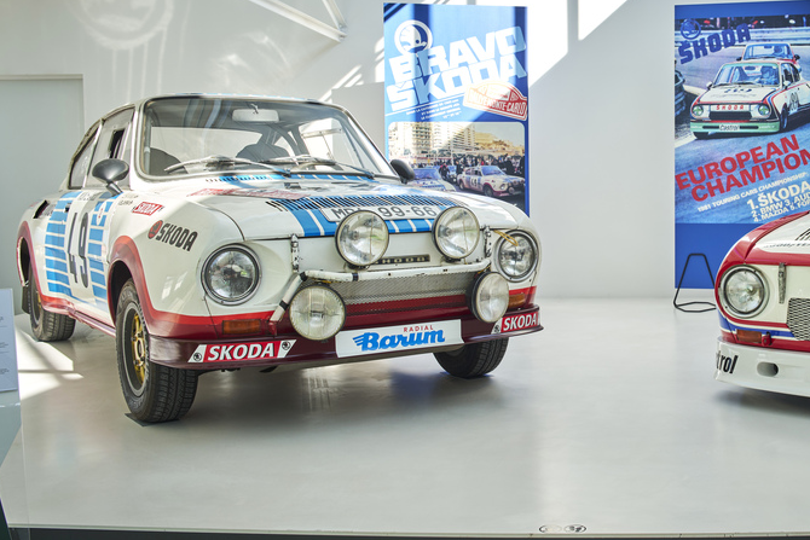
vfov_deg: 31.2
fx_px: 968
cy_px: 236
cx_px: 602
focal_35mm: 43
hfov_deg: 44.0
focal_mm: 24
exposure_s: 1/80
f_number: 5.6
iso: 100
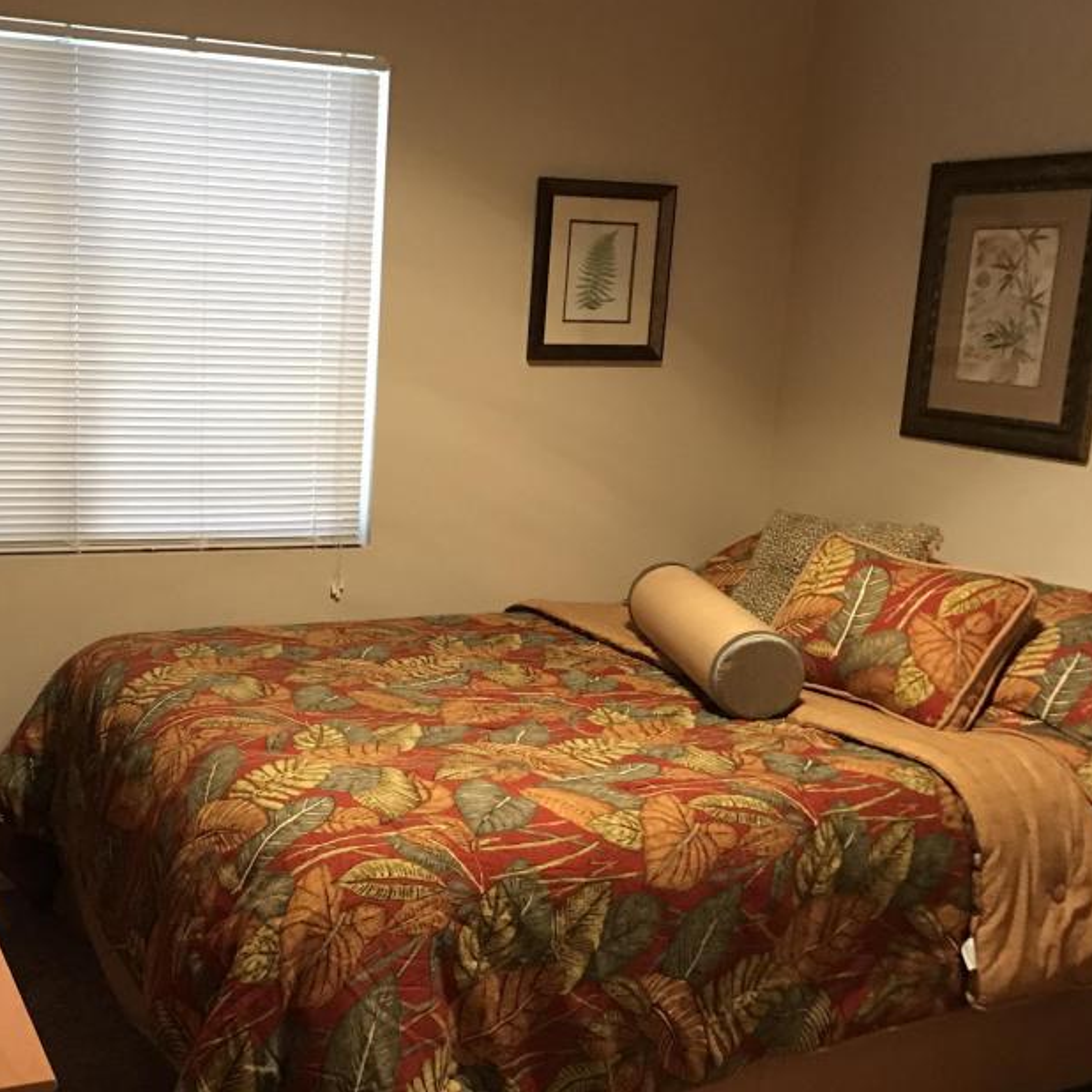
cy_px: 641
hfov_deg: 40.3
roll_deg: -2.5
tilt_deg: -13.5
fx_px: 1463
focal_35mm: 41
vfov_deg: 40.8
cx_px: 350
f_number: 1.8
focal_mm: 3.99
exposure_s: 1/11
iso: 100
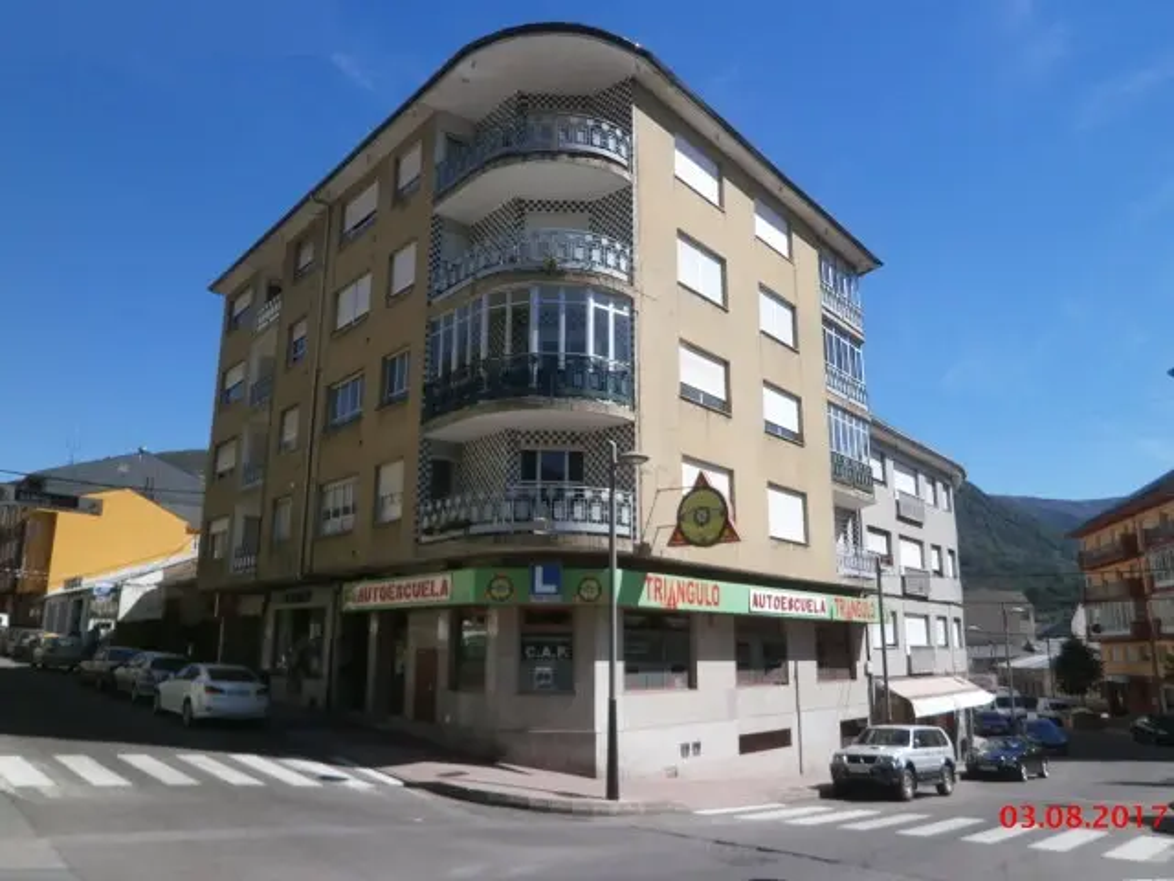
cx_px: 587
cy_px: 440
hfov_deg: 67.3
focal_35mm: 26
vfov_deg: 53.1
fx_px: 882
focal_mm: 4.7
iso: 100
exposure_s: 1/1600
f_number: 2.8
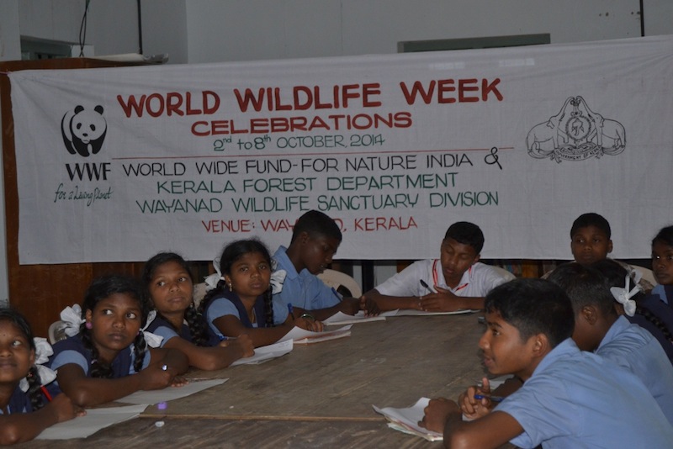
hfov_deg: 24.6
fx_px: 1543
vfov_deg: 16.6
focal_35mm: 82
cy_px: 224
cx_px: 336
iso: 800
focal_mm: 55
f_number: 5.6
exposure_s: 1/60
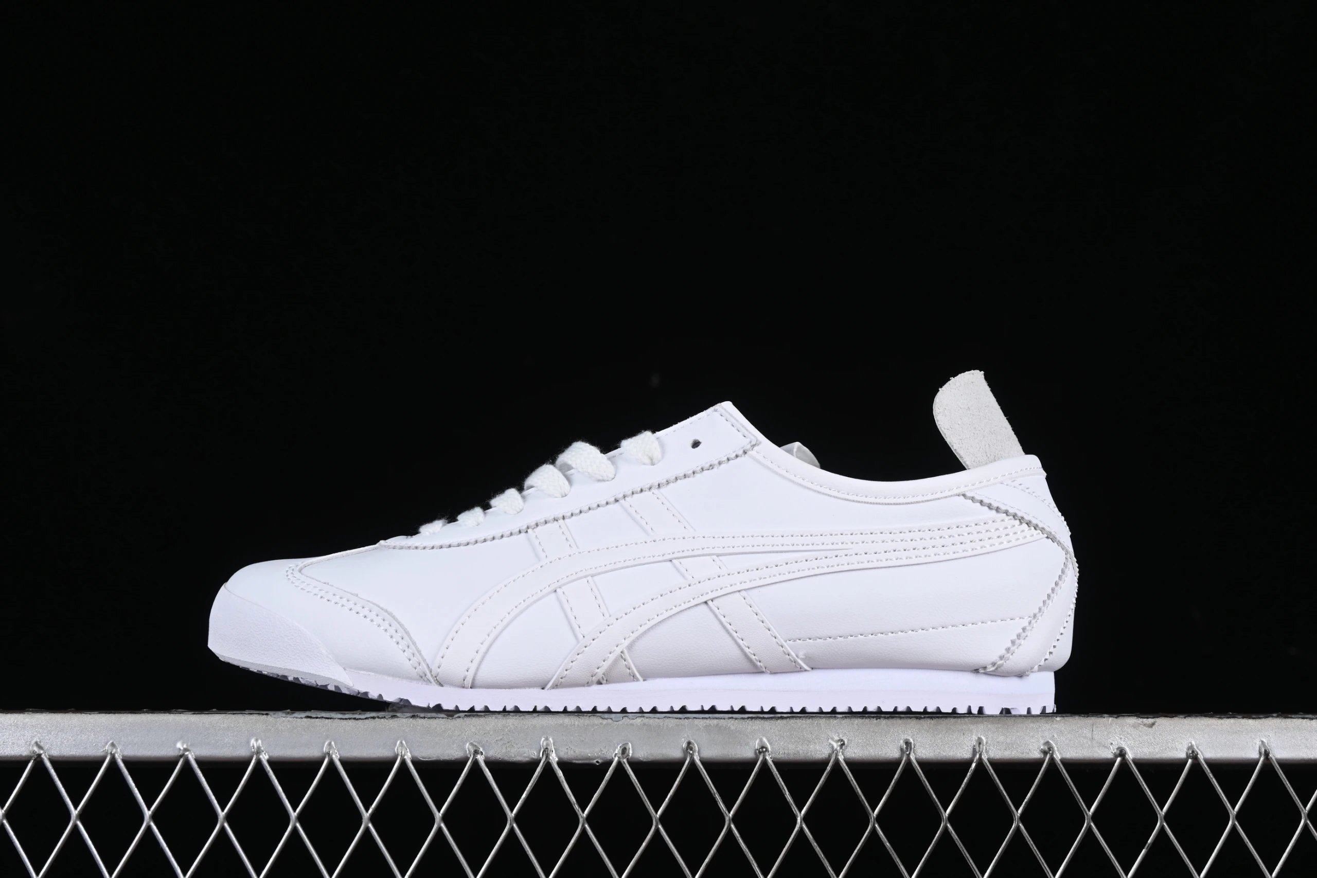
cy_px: 439
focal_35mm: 75
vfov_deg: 18.2
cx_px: 658
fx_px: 2744
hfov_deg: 27.0
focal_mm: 50
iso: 160
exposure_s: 1/100
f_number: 8
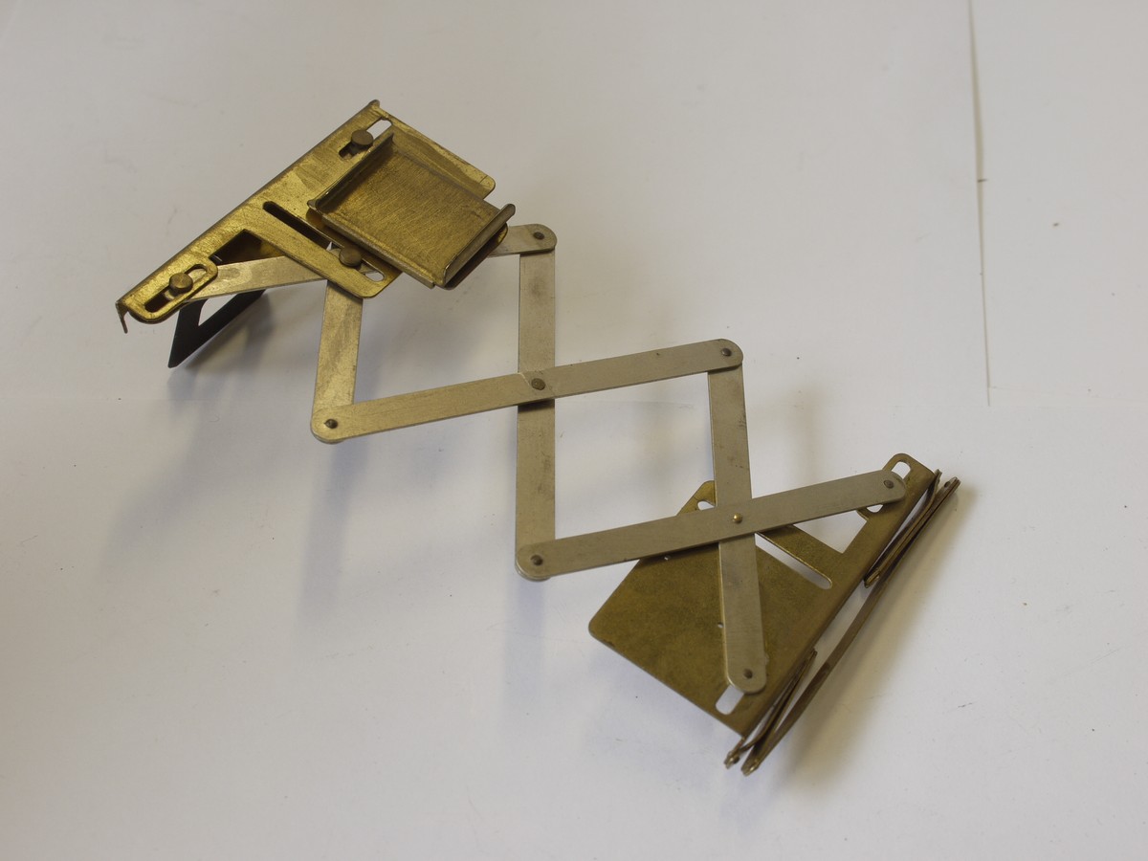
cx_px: 574
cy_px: 430
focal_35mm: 60
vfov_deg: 24.4
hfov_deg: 32.2
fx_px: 1990
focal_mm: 30
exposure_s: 1/40
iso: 200
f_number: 8
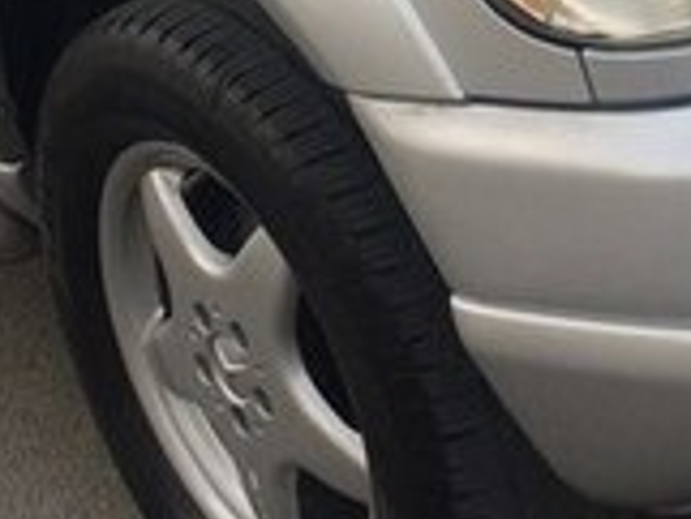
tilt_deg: -15.2
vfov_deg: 11.7
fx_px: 2377
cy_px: -341
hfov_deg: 16.5
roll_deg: +11.8
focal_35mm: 119
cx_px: 369
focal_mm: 4.15
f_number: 2.2
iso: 32
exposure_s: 1/612
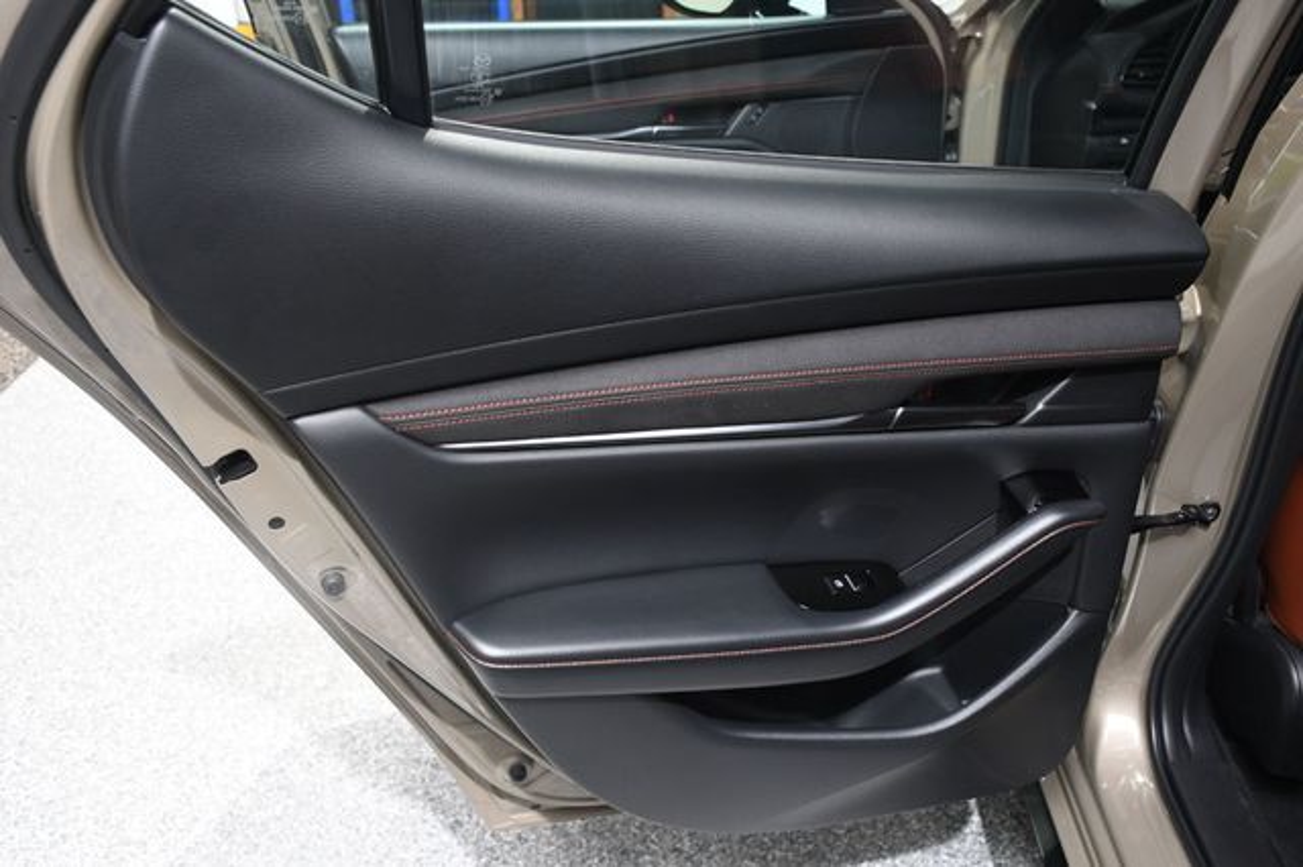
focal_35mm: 36
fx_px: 1302
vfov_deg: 36.8
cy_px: 434
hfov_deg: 53.2
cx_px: 652
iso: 100
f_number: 5.6
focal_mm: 24
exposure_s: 1/160
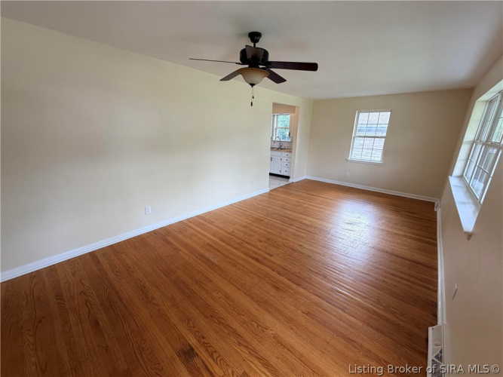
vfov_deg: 85.7
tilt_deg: -17.0
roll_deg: -0.6
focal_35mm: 14
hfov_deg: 102.1
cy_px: 188
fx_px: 203
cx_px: 252
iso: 200
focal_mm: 2.22
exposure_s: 1/120
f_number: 2.2
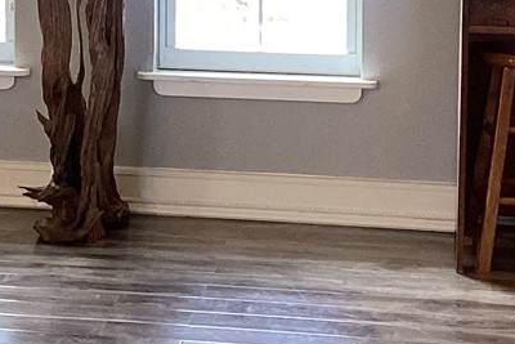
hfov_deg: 15.7
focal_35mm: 129
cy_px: -61
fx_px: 1846
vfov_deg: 10.5
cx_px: 30
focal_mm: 3.3
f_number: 2.4
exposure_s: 1/60
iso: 160
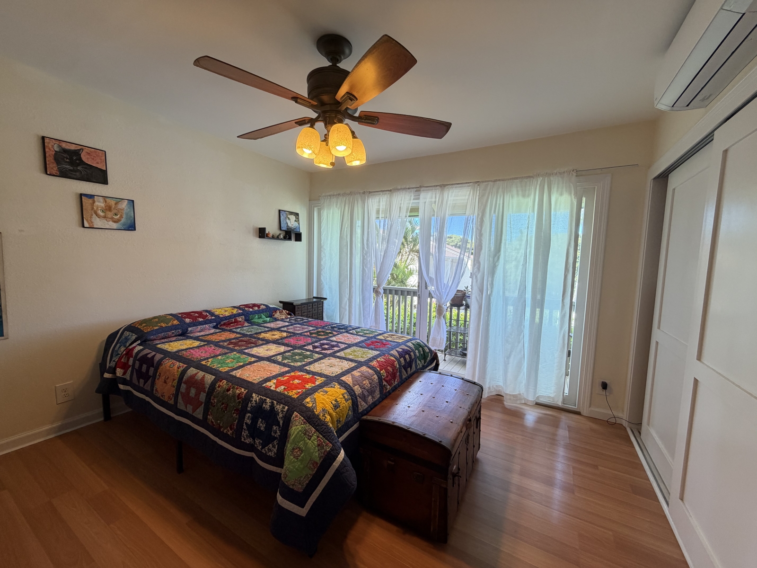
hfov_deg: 102.1
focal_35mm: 14
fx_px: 306
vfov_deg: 85.7
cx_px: 378
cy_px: 284
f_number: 2.2
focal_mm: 2.22
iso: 125
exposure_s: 1/120
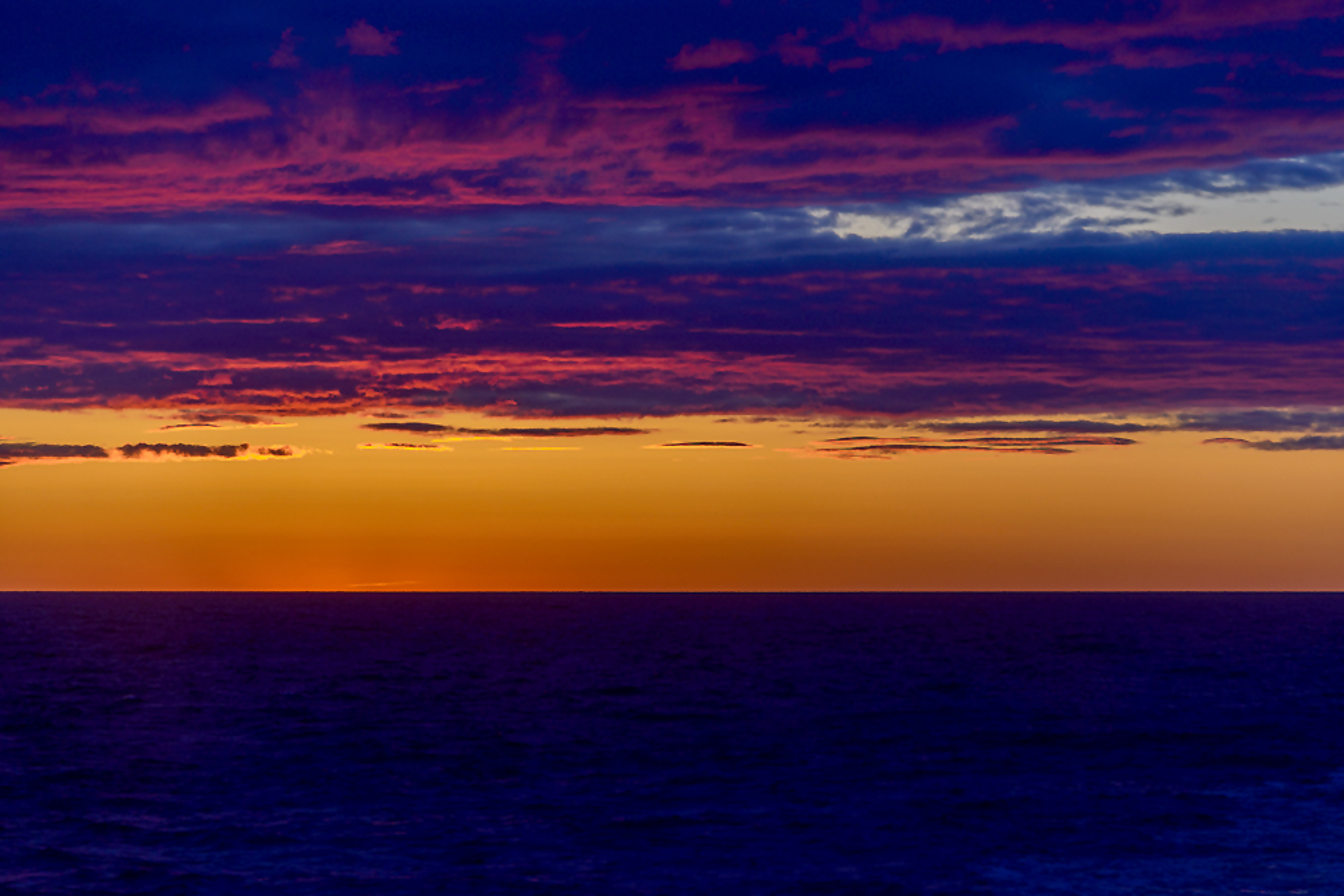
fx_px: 5974
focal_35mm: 160
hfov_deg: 12.8
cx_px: 672
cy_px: 448
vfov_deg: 8.6
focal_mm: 160
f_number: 5.6
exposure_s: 1/15
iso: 400
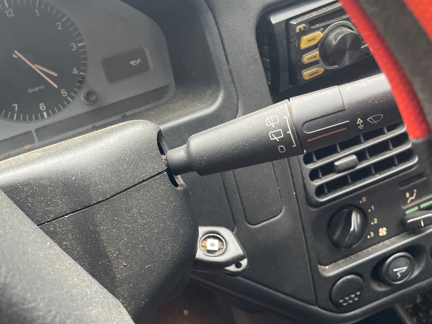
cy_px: 150
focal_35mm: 39
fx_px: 487
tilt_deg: -34.0
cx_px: 142
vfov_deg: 36.8
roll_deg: +15.1
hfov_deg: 47.1
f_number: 1.6
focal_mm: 4.2
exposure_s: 1/60
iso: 320
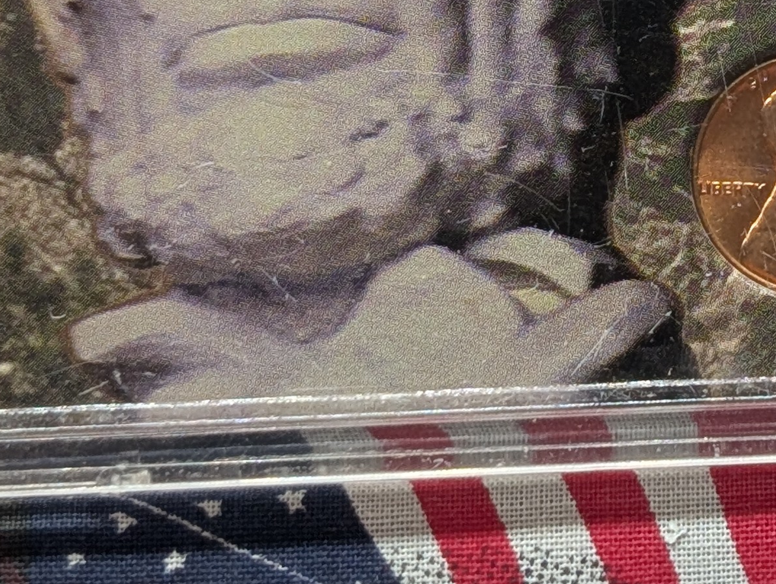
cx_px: 856
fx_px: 3771
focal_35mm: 168
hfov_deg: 11.6
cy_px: -90
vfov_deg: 8.8
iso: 24
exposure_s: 1/37.7
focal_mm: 6.9
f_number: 1.68
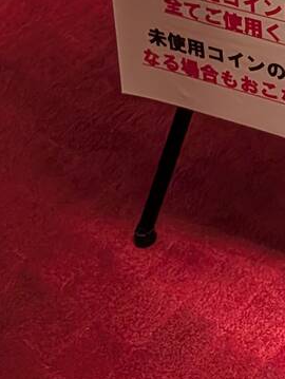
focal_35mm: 107
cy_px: -291
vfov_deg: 15.8
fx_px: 1173
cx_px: 482
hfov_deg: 12.8
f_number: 1.68
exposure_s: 1/138
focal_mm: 6.9
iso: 988
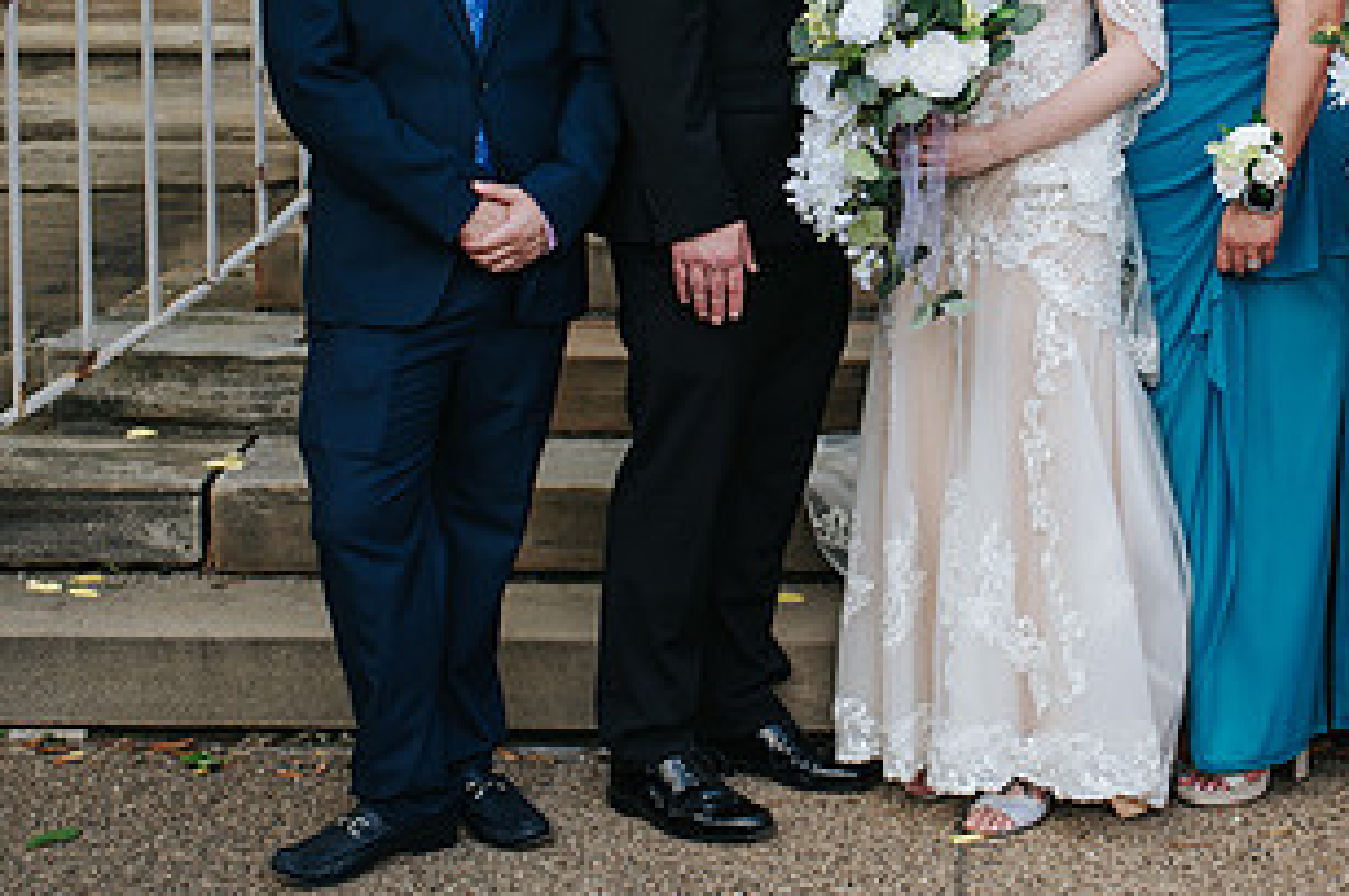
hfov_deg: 26.8
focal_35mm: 75
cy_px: 156
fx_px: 2807
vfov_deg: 18.0
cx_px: 946
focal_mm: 35
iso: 250
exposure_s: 1/500
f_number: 3.5
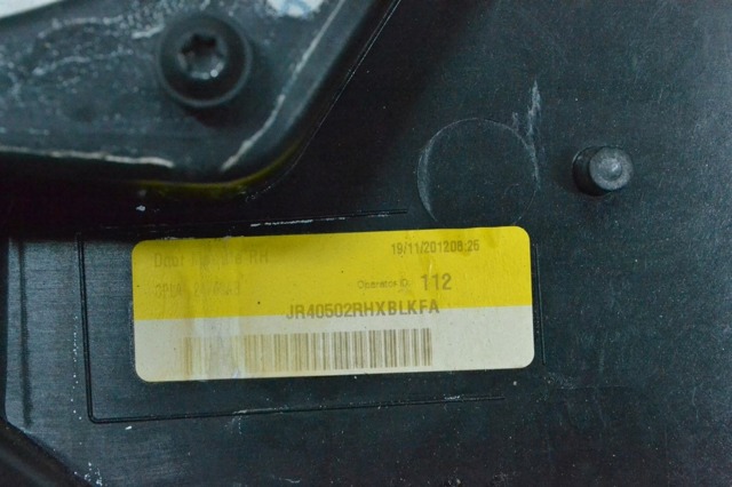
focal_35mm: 82
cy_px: 244
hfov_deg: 24.6
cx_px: 366
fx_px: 1677
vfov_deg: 16.5
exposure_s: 1/160
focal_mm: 55
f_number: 9
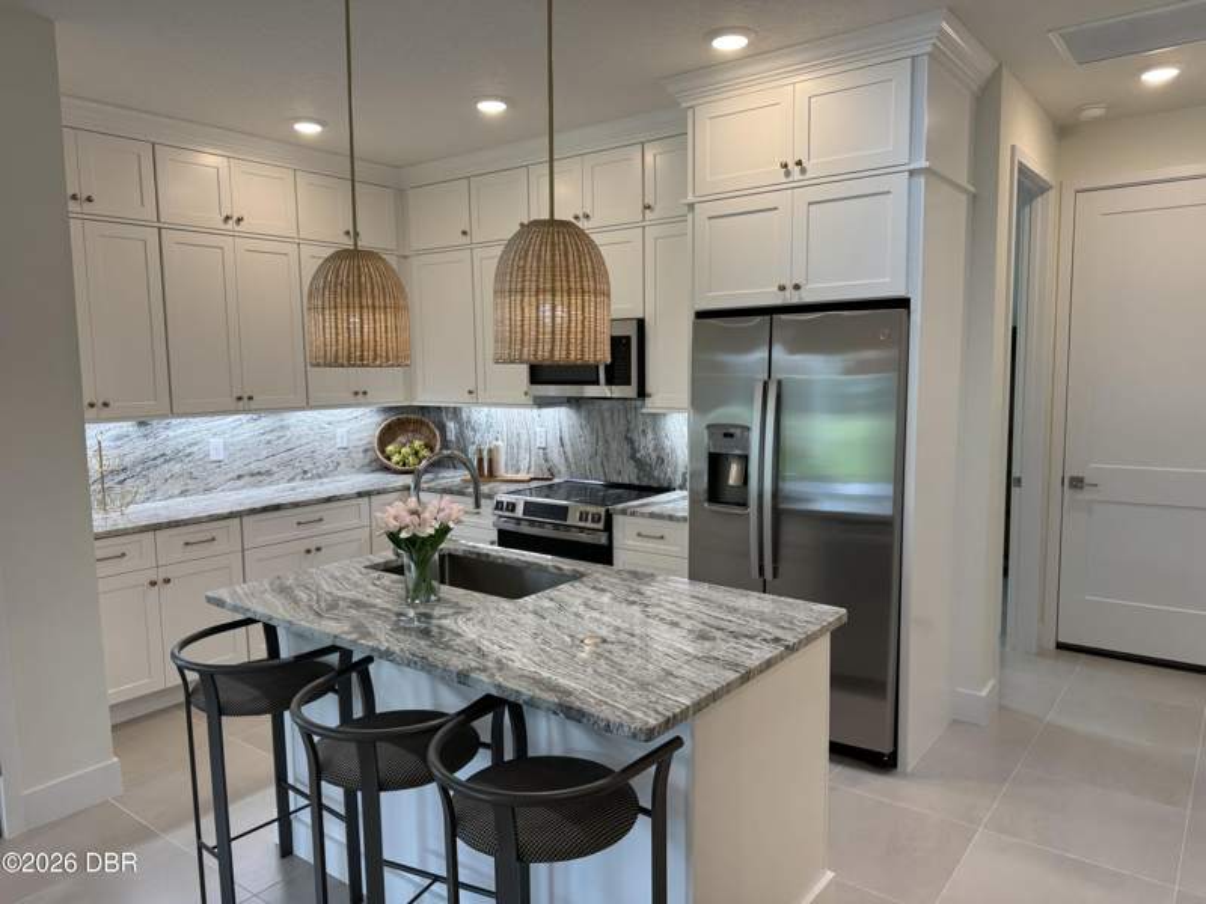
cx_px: 603
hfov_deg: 71.6
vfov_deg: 56.8
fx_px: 836
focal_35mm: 24
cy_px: 452
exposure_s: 1/120
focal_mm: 6.76
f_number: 1.78
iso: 64
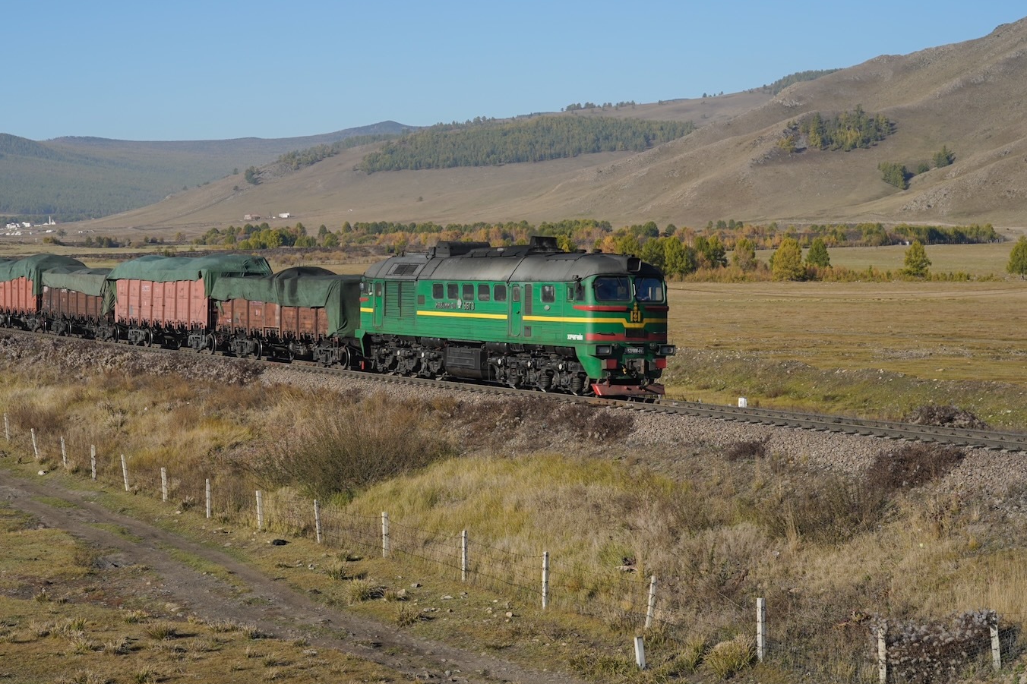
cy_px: 318
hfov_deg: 28.2
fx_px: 2025
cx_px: 310
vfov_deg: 19.2
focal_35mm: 71
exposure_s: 1/1000
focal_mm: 50
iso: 200
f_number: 5.6
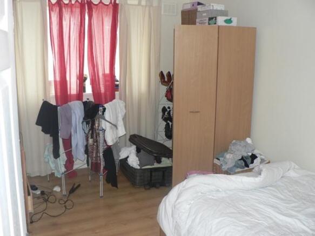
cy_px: 118
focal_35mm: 36
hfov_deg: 51.4
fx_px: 328
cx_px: 158
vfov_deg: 39.6
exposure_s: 1/60
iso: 200
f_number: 2.8
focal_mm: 6
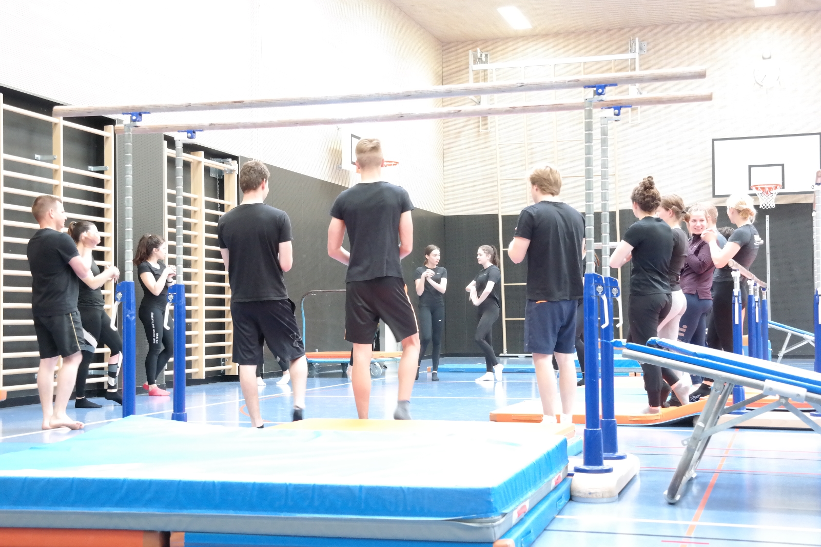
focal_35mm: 53
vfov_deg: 25.5
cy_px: 274
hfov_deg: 37.5
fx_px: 1208
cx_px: 410
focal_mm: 35
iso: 3200
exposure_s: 1/40
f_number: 6.3
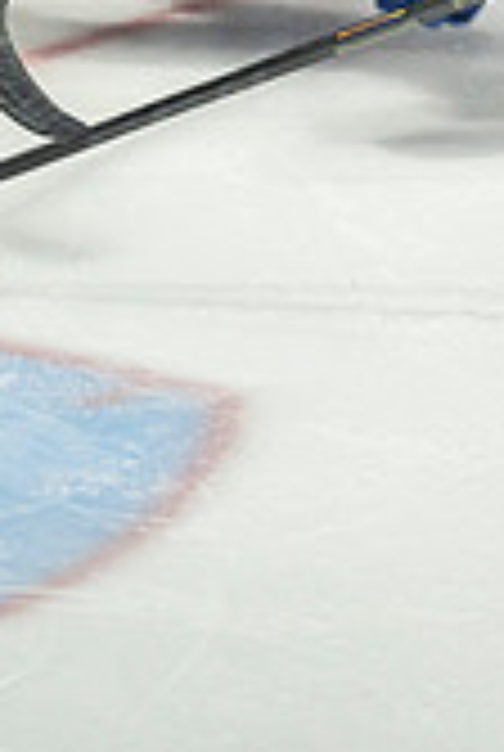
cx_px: 342
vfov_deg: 1.3
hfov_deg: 0.9
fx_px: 33752
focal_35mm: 1614
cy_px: -221
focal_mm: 600
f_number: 4
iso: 1600
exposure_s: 1/640
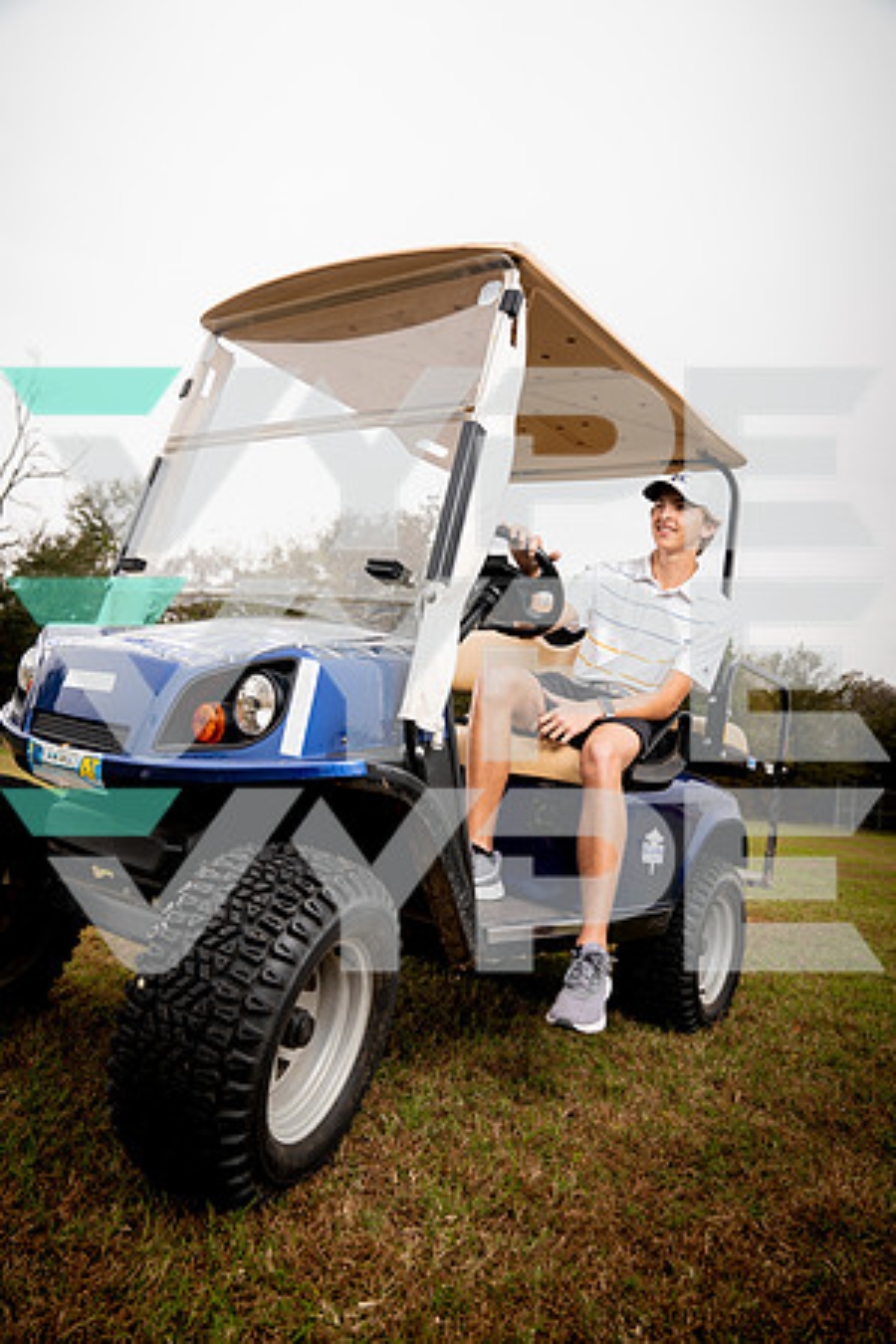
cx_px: 448
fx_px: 933
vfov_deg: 71.5
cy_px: 672
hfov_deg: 51.3
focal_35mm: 25
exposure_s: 1/250
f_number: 4.5
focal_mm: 25
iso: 200
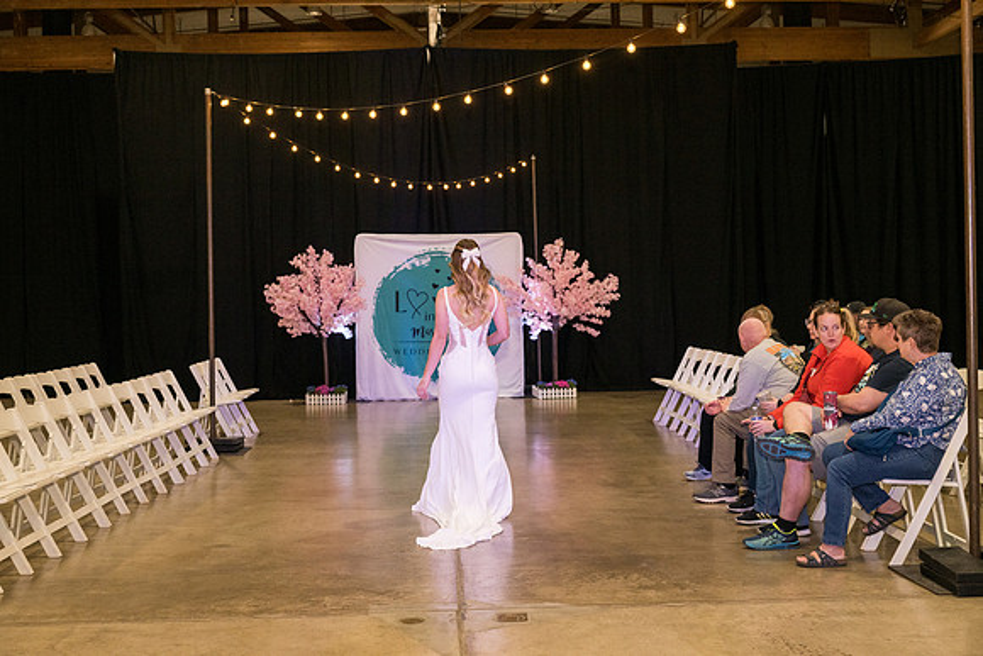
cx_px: 492
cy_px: 328
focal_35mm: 45
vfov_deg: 29.9
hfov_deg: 43.6
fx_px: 1229
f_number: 4
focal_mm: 45
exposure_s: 1/400
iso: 3200
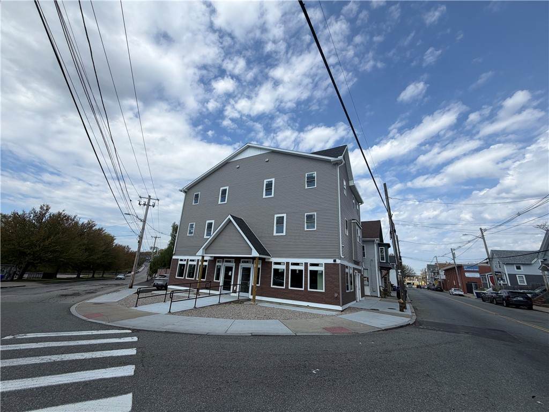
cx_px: 274
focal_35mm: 14
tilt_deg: +15.7
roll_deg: -3.0
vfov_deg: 85.7
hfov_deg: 102.1
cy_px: 206
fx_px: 222
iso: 20
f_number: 2.2
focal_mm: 2.22
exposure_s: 1/1105
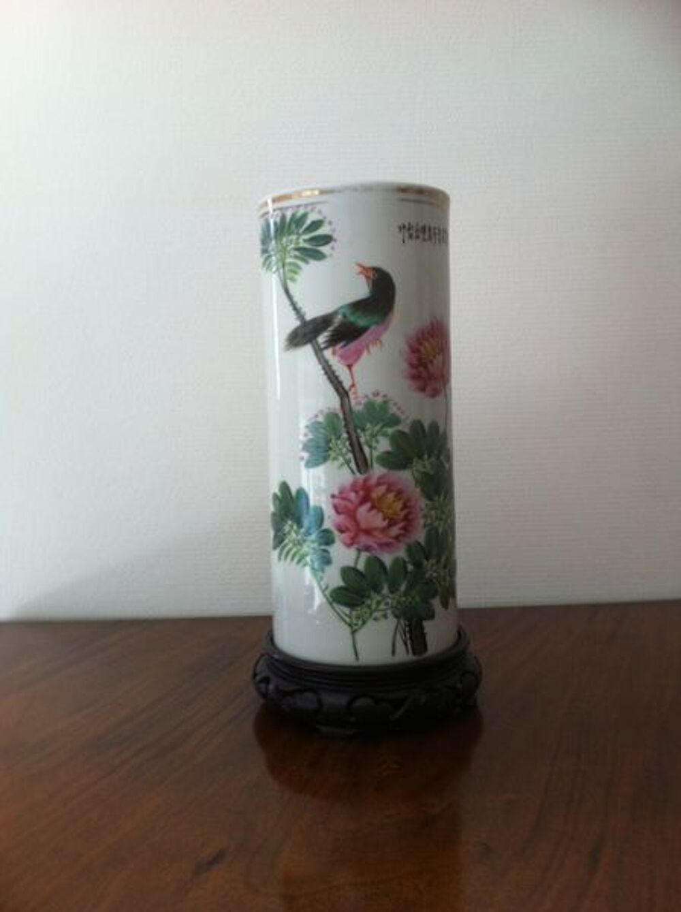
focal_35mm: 35
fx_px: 921
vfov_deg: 52.7
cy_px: 456
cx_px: 340
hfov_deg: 40.6
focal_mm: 3.85
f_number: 2.8
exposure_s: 1/40
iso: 100
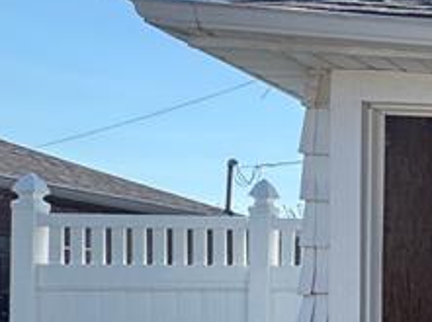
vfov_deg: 21.9
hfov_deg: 18.2
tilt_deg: -0.3
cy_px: 299
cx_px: 891
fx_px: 810
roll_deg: -0.1
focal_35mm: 65
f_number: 2.2
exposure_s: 1/1126
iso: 50
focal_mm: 2.22
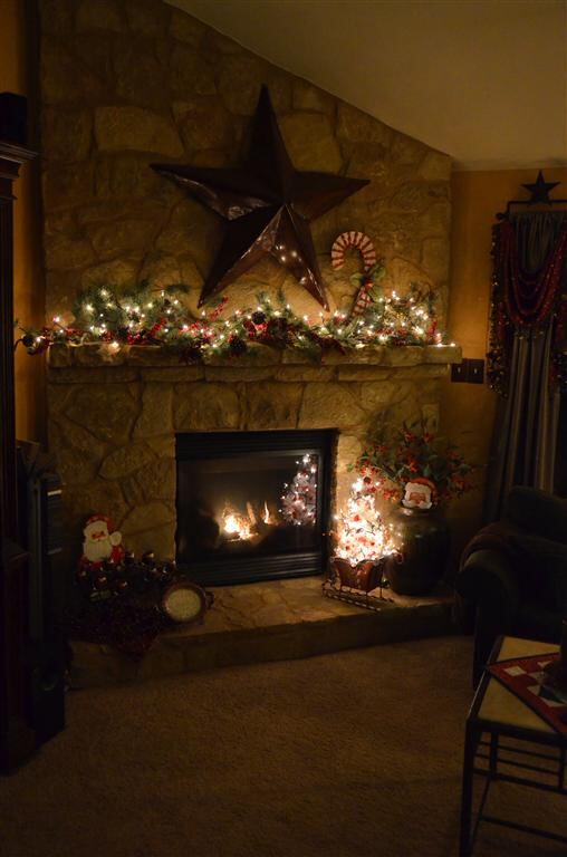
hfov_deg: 39.8
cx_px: 284
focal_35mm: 33
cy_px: 428
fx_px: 784
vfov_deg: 57.3
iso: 3200
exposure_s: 1/30
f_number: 3.8
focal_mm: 22
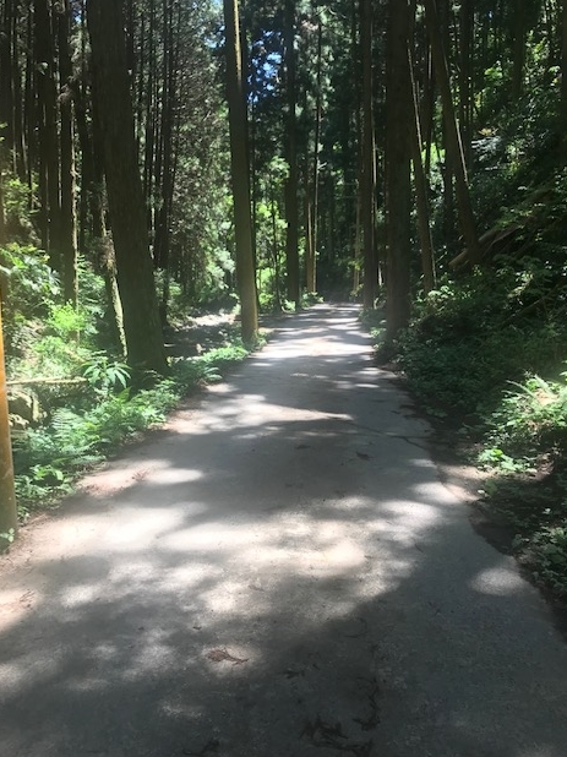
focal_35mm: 29
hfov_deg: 48.2
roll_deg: -0.9
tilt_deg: -9.5
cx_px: 289
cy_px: 377
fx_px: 634
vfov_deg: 61.7
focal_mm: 3.99
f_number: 1.8
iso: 25
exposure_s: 1/120
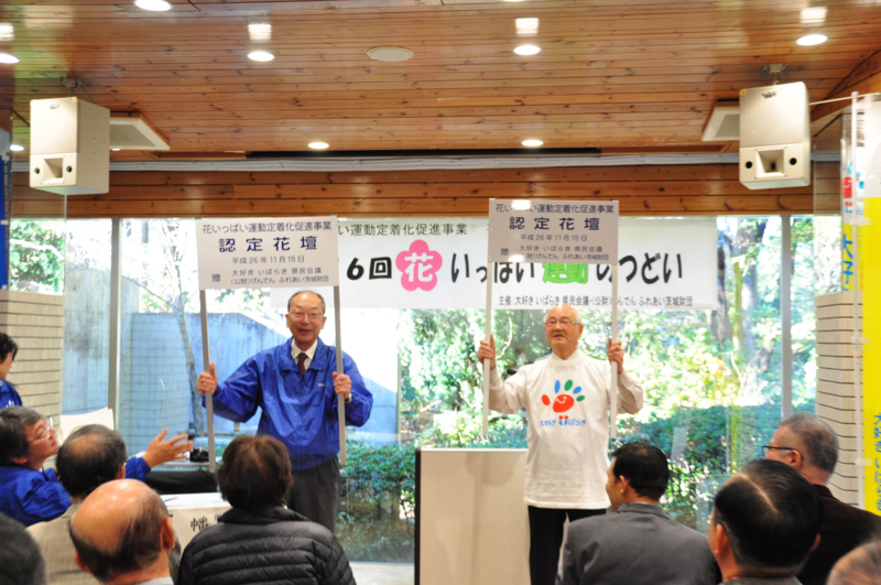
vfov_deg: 32.9
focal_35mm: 40
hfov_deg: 48.0
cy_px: 292
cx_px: 440
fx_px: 990
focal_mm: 27
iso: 640
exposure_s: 1/60
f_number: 4
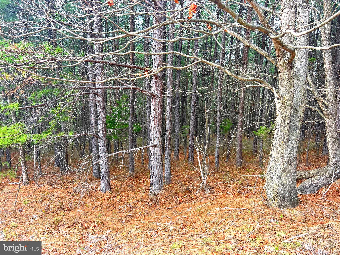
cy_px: 128
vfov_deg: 53.1
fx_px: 255
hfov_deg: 67.3
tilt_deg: -11.6
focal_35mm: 26
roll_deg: -2.0
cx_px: 170
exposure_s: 1/394
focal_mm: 5.7
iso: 50
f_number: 1.5
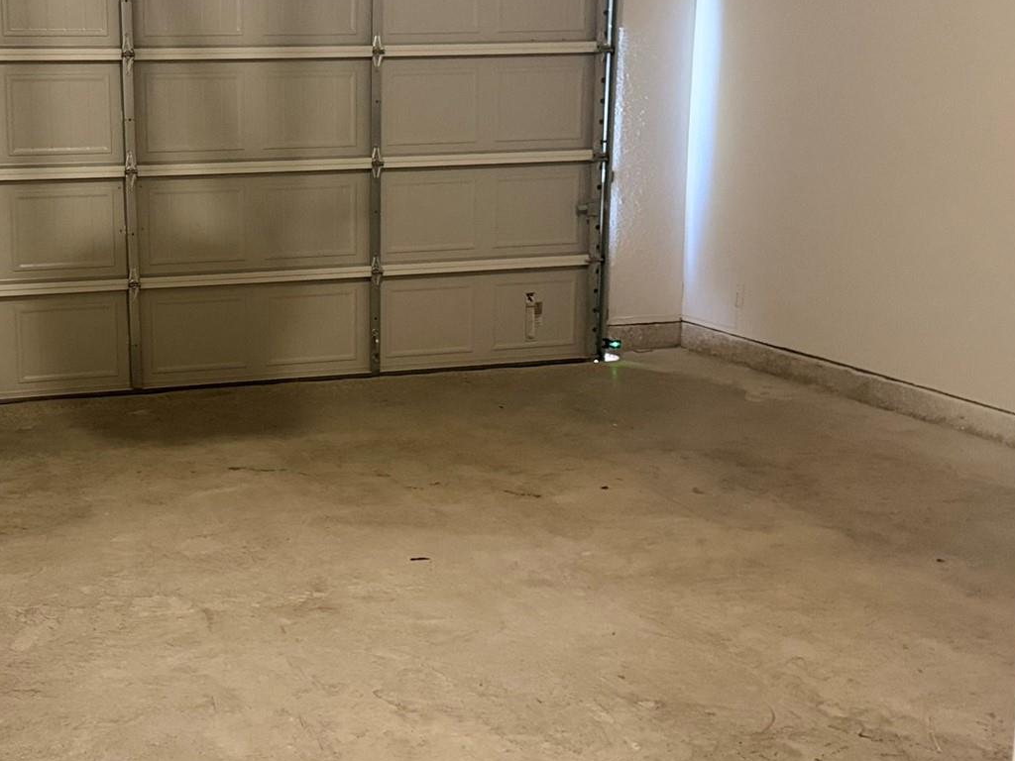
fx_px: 1407
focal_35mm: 48
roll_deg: +1.0
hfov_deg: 38.4
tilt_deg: -10.0
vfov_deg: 30.2
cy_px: 305
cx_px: 221
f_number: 1.78
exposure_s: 1/40
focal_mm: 6.76
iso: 640
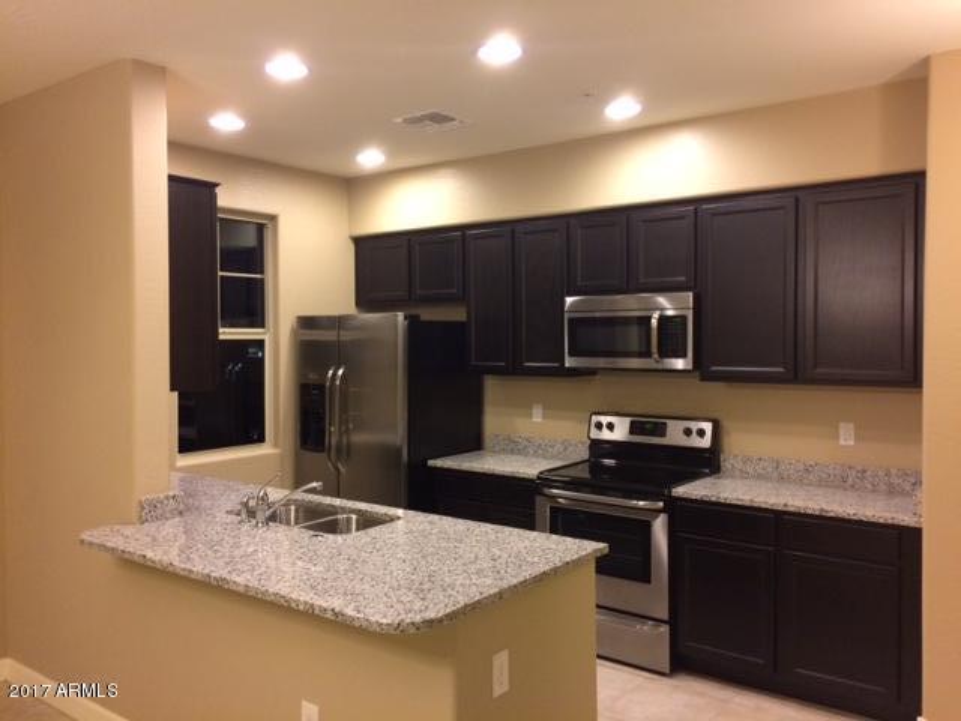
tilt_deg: -2.3
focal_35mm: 29
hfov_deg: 61.7
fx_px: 805
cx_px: 480
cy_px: 360
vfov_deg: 48.2
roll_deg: +0.4
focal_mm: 4.15
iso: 200
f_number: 2.2
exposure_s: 1/30
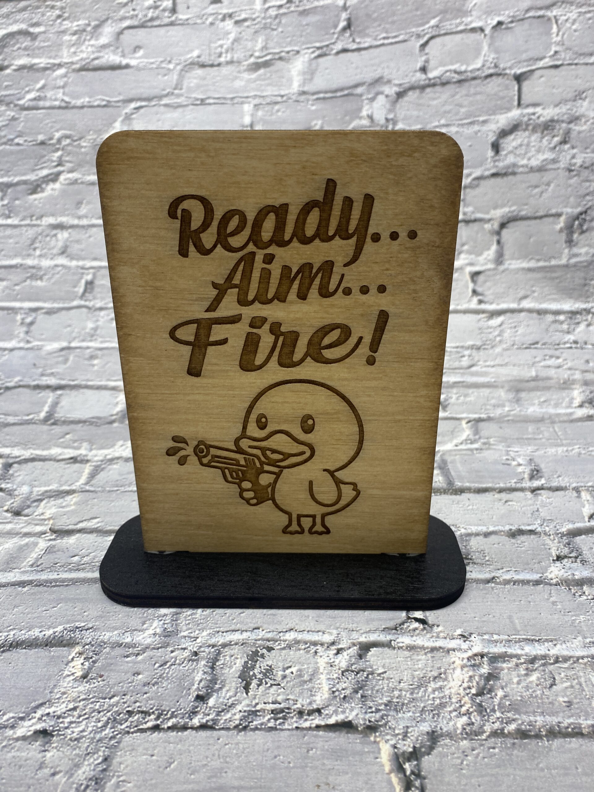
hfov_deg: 53.1
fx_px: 595
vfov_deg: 67.3
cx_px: 297
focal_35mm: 26
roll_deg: +0.0
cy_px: 396
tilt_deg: -21.8
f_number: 1.8
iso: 50
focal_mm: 4.25
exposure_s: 1/120
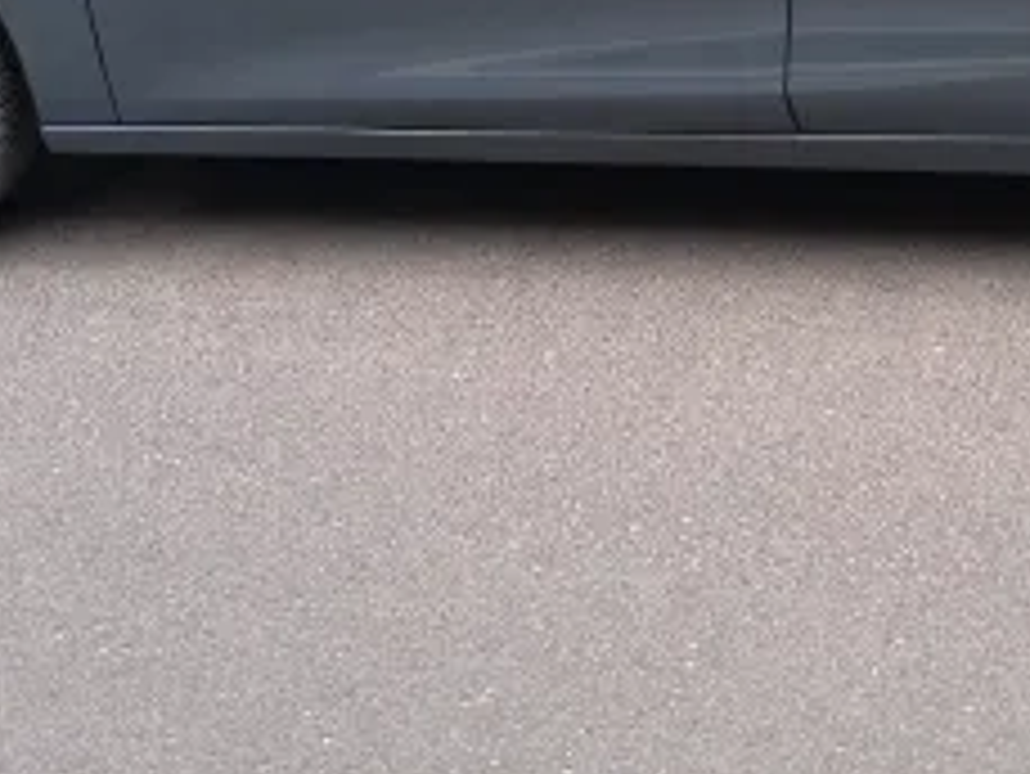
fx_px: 1995
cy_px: -207
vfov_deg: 20.3
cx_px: 882
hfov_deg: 28.1
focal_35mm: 67
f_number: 1.8
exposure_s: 1/100
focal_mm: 5.56
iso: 461
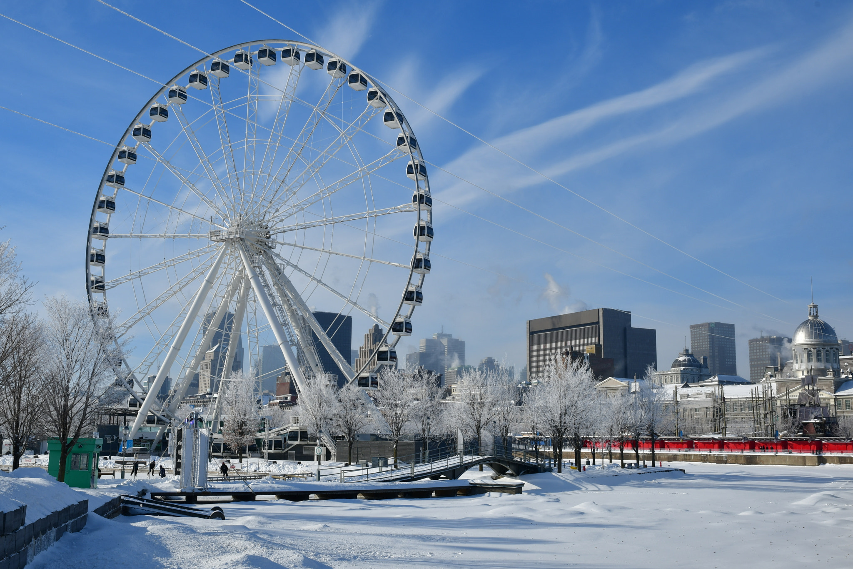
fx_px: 924
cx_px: 426
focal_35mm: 39
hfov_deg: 49.6
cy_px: 284
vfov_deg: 34.2
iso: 100
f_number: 14
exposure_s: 1/200
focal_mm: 26
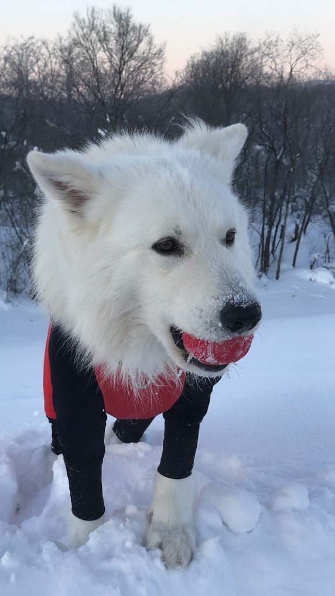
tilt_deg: -11.0
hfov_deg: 21.0
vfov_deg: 36.6
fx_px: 901
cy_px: 297
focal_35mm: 57
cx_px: 121
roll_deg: -0.1
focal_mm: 6
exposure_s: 1/60
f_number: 2.4
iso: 25
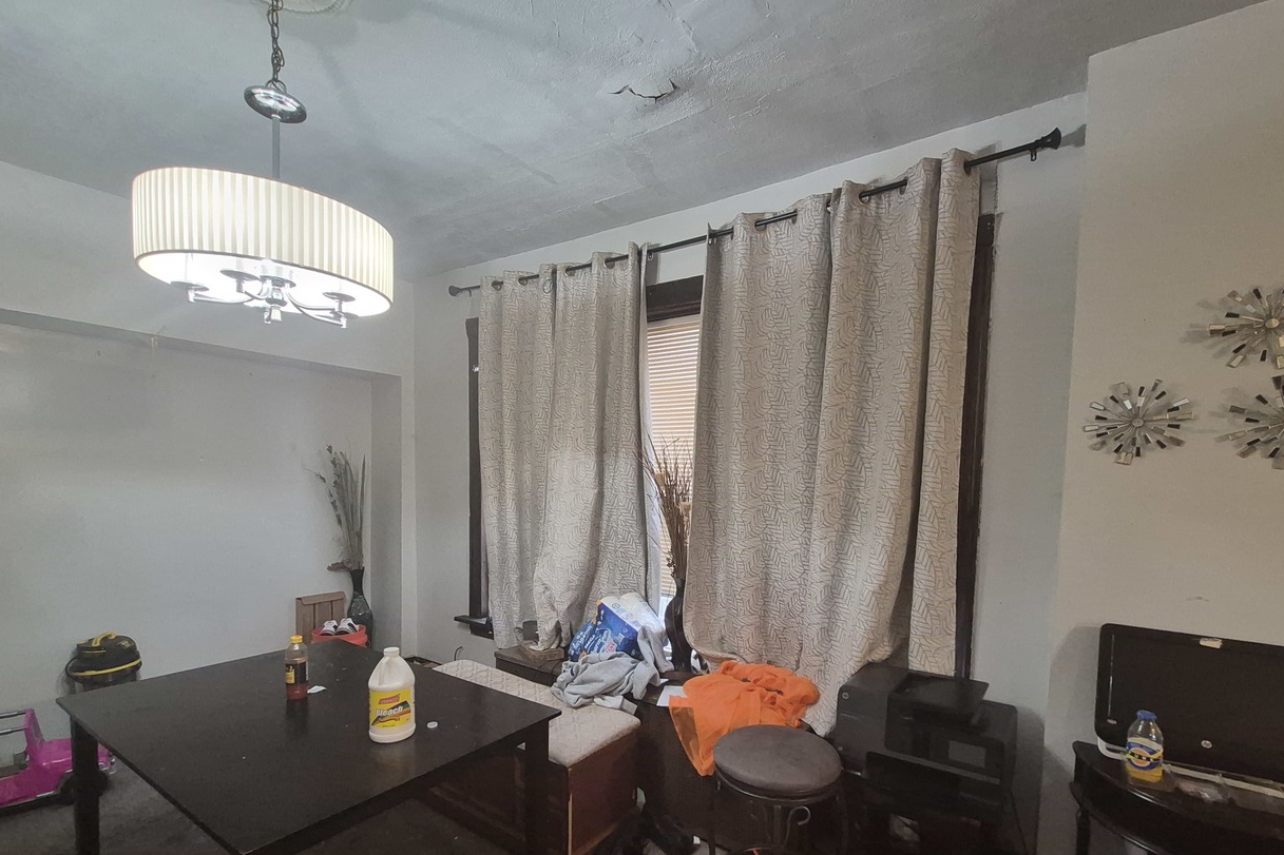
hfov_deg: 96.7
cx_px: 655
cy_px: 516
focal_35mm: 16
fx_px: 571
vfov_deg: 72.9
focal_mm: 1.74
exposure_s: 1/60
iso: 800
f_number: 2.2
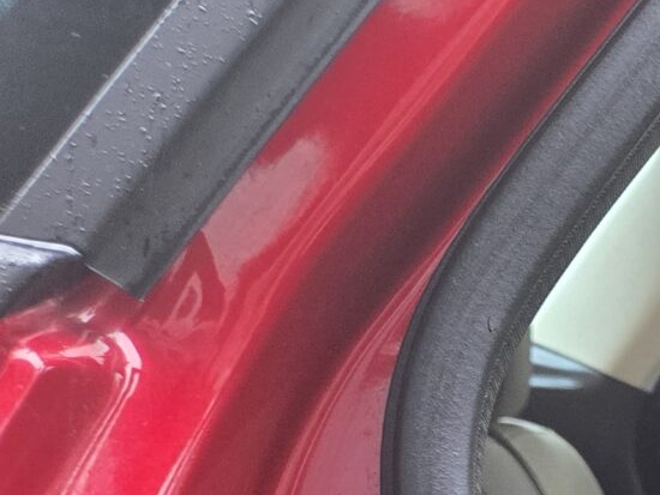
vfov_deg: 12.5
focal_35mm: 107
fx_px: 2041
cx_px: 1478
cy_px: 917
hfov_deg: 14.1
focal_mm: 5.4
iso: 125
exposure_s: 1/180
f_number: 1.8
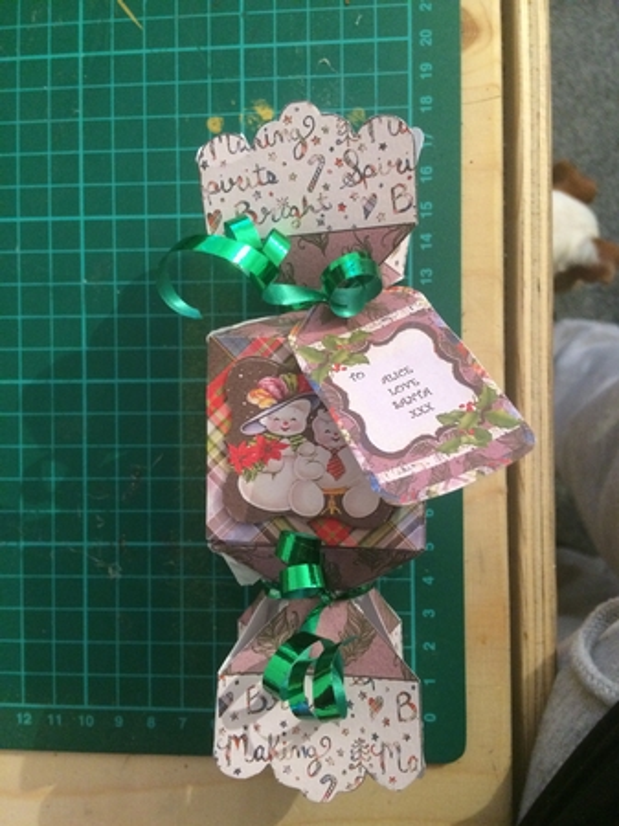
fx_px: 692
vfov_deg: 61.7
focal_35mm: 29
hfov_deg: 48.2
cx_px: 310
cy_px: 413
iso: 320
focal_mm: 4.15
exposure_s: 1/20
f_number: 2.2
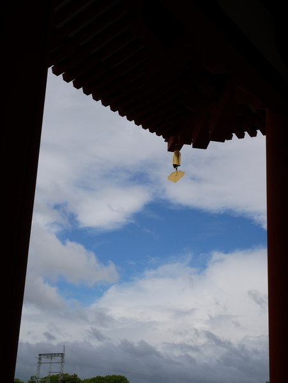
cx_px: 144
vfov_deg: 35.5
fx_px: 598
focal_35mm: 54
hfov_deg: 27.1
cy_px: 192
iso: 200
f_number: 11
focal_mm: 27
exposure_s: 1/800
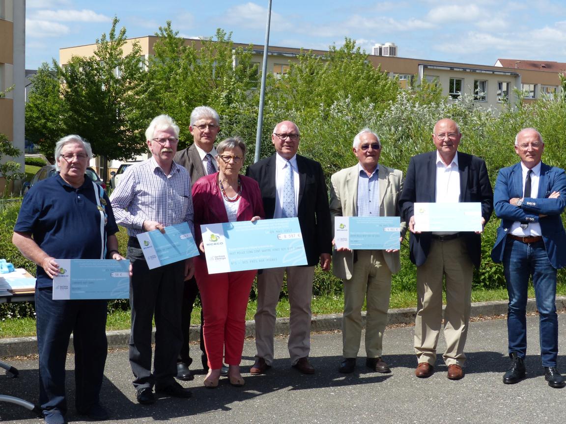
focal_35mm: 59
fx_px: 965
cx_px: 283
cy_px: 212
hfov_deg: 32.7
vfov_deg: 24.8
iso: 100
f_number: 4
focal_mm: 10.1
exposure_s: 1/1300
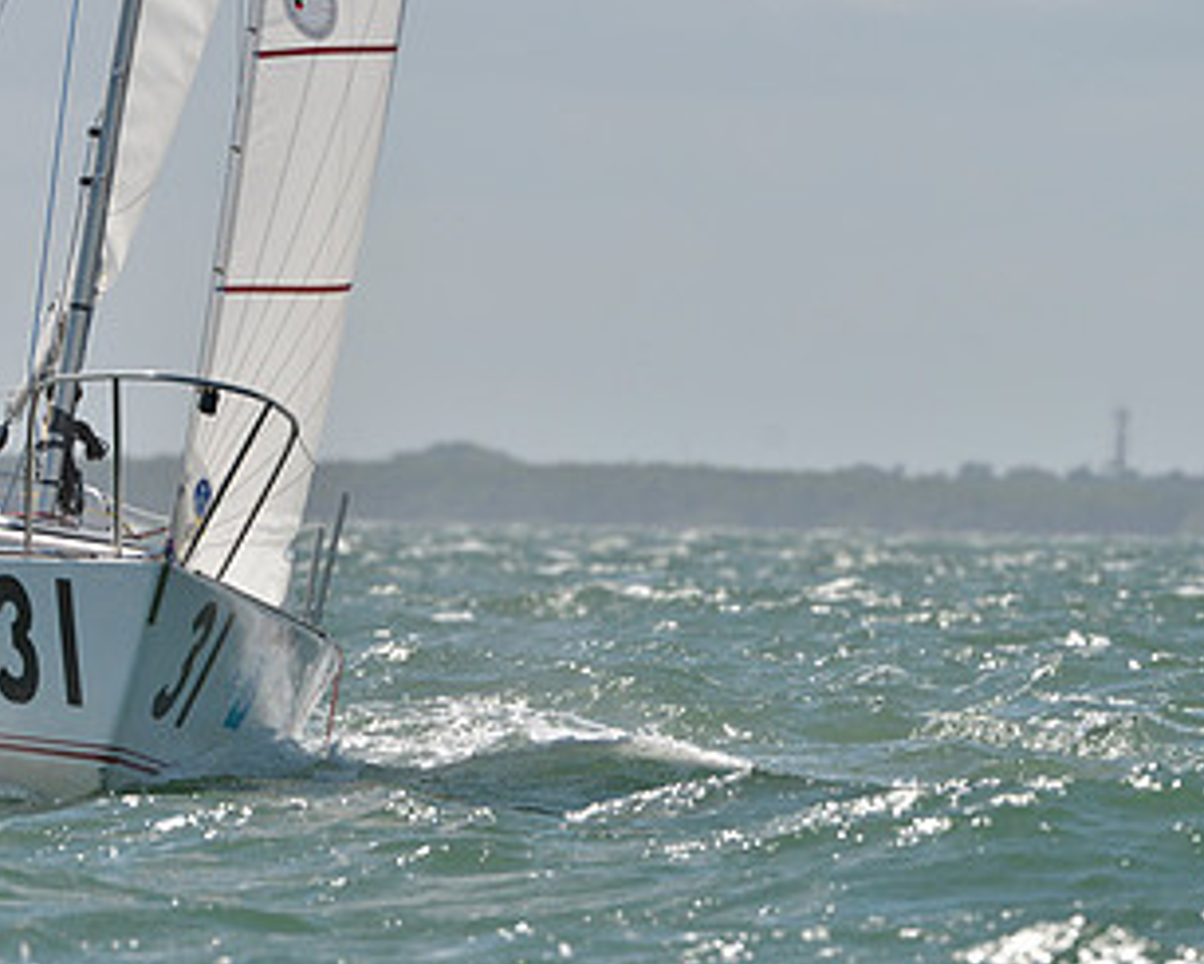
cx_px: 283
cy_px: 529
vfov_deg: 2.4
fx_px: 22813
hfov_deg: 3.0
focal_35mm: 640
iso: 280
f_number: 6.3
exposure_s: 1/2000
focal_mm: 360
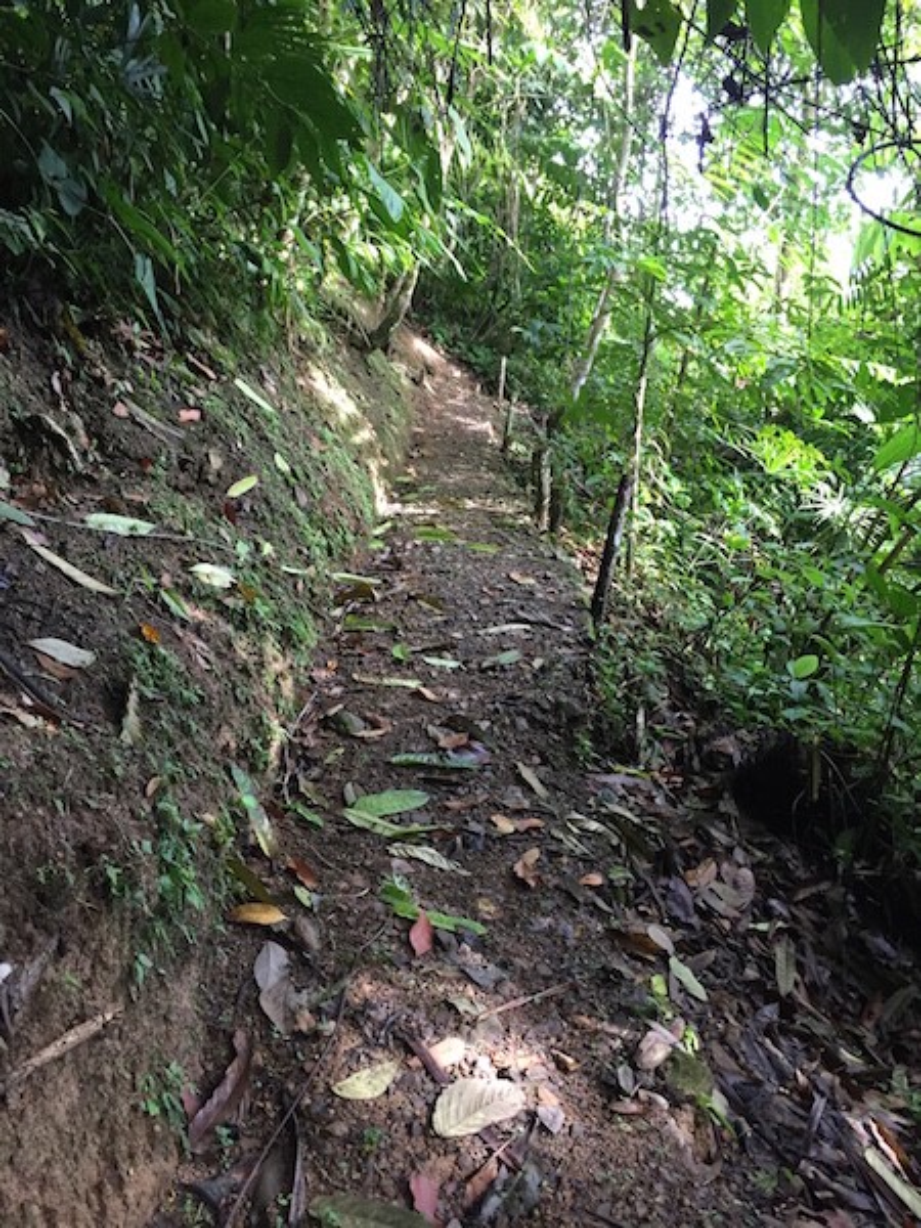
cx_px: 460
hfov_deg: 48.2
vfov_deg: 61.7
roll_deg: +1.3
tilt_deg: -5.5
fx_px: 1029
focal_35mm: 29
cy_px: 614
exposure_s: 1/30
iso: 50
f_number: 2.2
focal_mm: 4.15
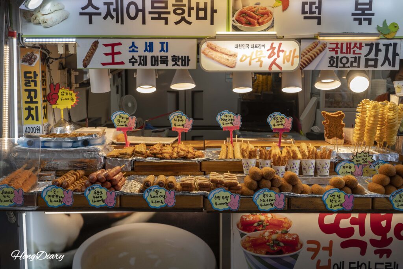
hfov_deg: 48.5
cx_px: 202
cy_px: 134
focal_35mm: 40
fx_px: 448
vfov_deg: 33.4
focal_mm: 40
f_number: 5.6
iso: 100
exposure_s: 1/80
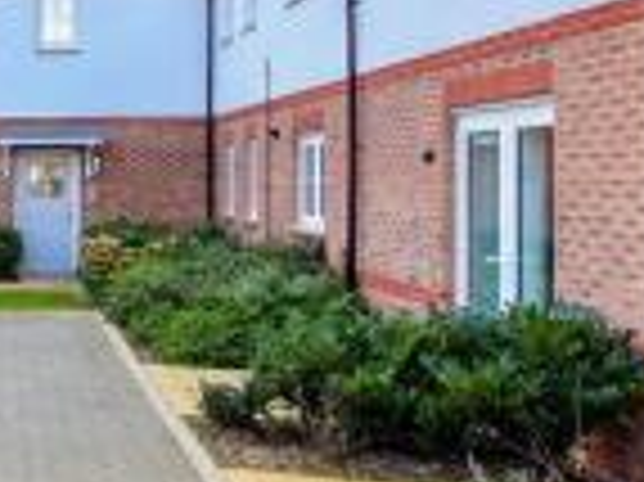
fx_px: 892
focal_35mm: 48
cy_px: 169
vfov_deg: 30.0
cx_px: -243
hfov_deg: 29.6
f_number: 8
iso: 400
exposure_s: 1/160
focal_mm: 10
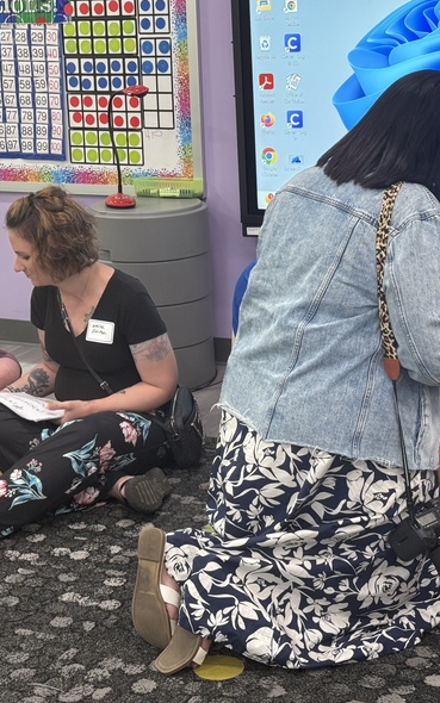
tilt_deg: -15.0
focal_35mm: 69
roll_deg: +2.2
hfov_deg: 18.9
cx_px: 206
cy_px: 347
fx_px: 1323
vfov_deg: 29.8
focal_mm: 6.76
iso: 160
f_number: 1.78
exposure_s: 1/77
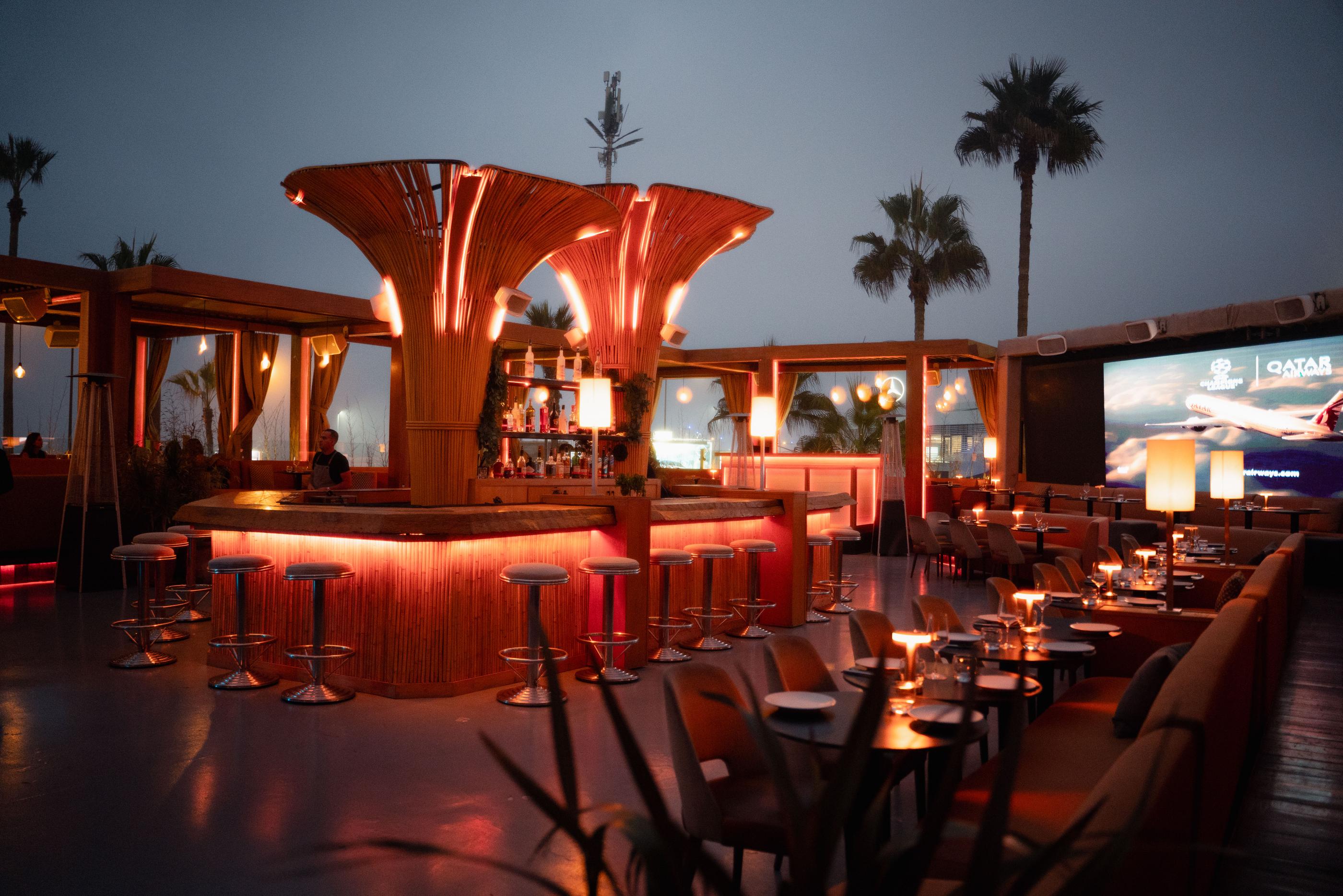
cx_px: 672
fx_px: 1045
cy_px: 448
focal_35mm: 28
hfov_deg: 65.5
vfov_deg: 46.4
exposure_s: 1/200
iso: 3200
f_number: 2.8
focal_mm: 28
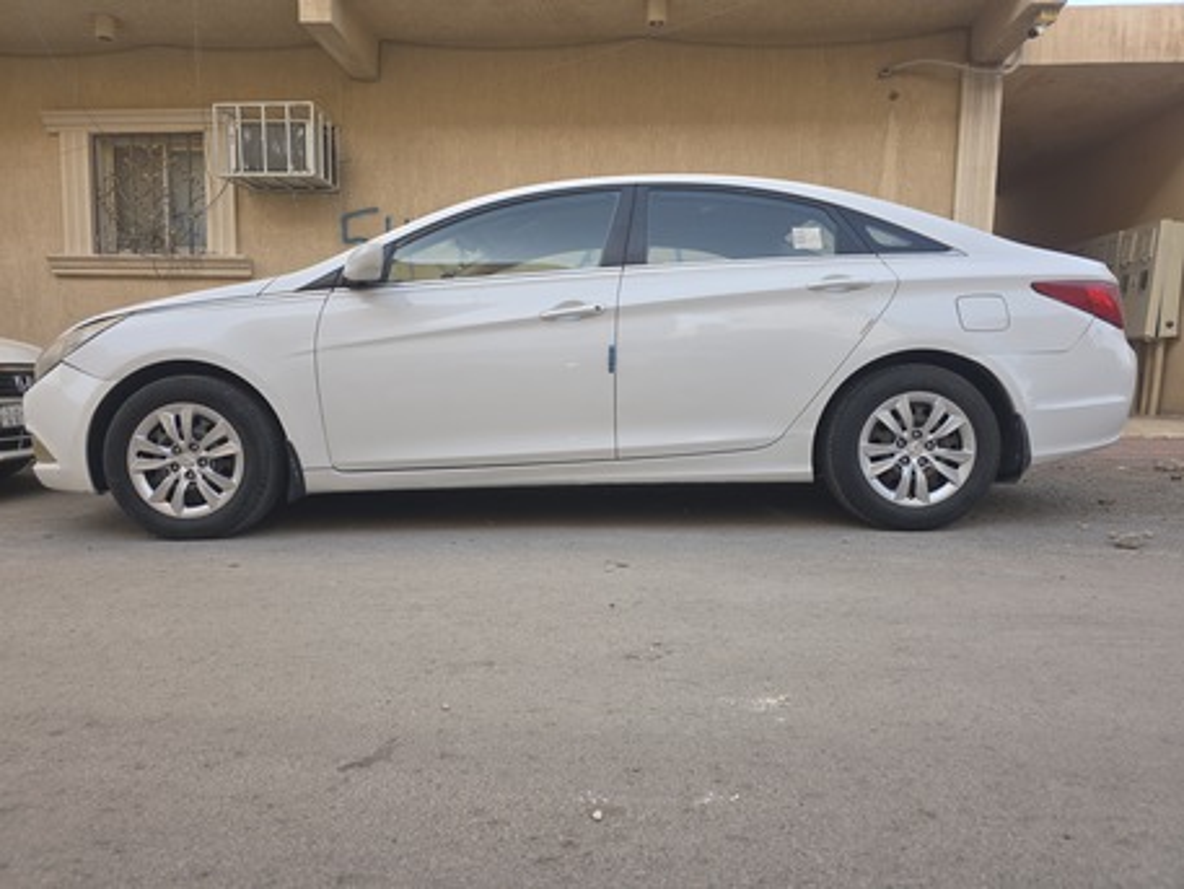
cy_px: 444
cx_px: 592
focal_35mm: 23
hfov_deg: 73.9
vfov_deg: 58.9
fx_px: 787
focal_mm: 6.3
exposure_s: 1/151
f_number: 1.7
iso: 12
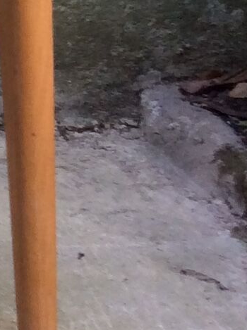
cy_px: -68
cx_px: -408
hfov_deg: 7.6
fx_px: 1689
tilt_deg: -14.6
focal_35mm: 177
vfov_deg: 11.0
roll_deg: +0.9
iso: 40
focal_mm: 3.3
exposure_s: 1/33
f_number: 2.4
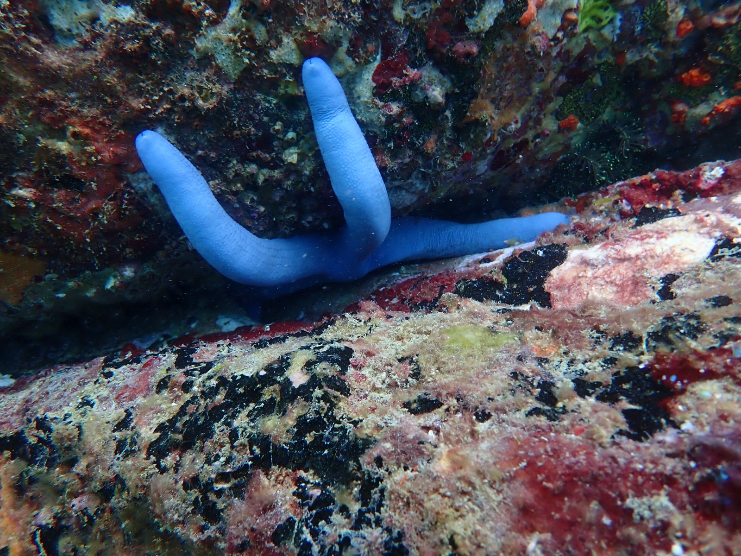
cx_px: 370
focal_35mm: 25
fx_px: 535
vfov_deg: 54.9
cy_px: 278
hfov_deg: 69.4
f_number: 2.8
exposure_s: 1/125
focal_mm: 4.5
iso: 125
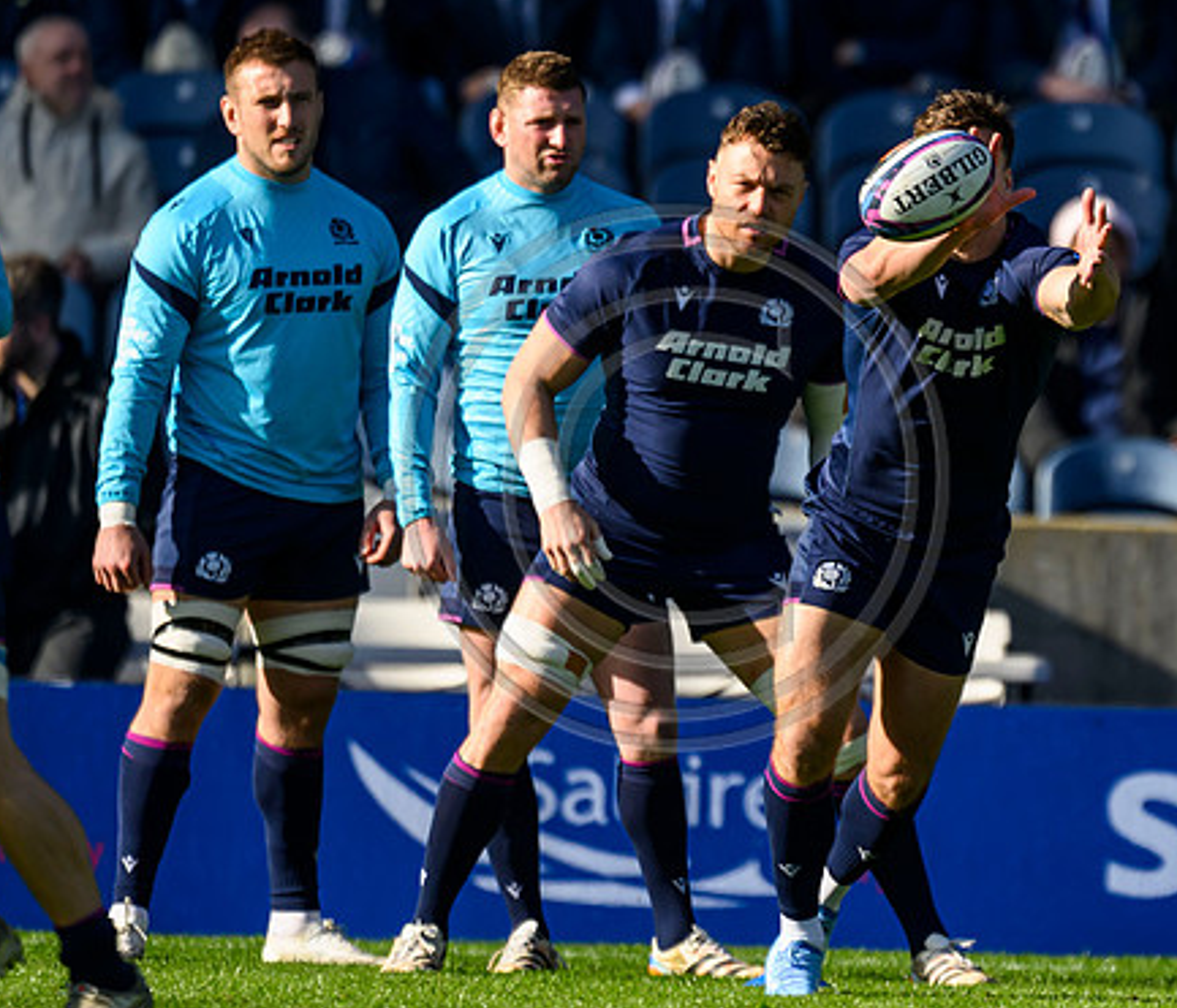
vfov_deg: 1.5
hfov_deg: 1.7
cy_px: 252
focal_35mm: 1089
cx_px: 879
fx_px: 39008
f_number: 4
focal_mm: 560
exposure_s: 1/3200
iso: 500
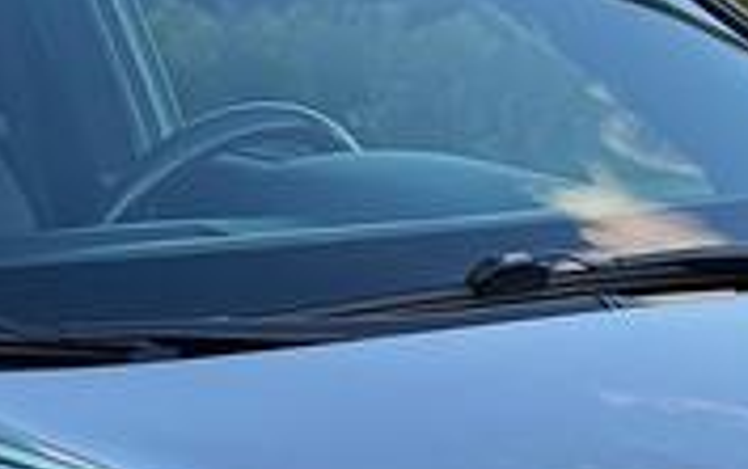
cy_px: 938
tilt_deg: -14.4
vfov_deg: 6.9
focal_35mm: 184
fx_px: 3754
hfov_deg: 11.4
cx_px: 330
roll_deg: +1.6
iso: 100
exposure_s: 1/532
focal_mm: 6.76
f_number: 1.78
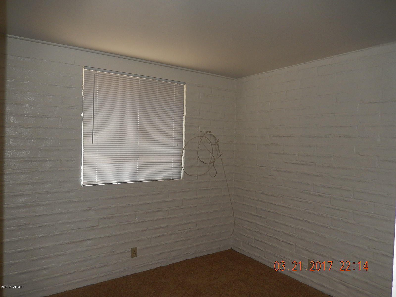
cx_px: 198
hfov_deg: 69.4
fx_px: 286
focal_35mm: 25
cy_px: 148
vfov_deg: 54.9
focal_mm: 4.5
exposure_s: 1/30
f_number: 6.8
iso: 180
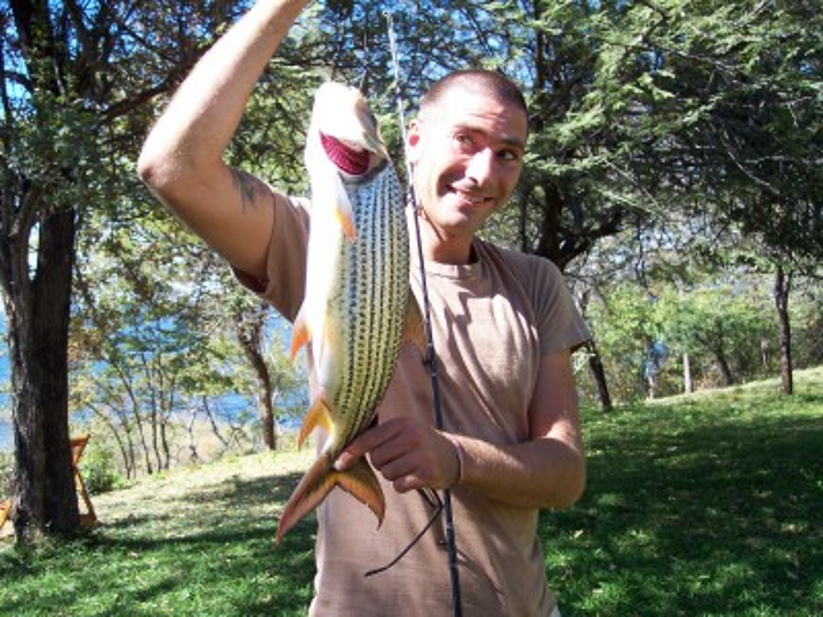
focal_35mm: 38
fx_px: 903
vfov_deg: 37.7
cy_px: 308
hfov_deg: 49.0
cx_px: 412
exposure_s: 1/500
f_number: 2.8
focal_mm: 8
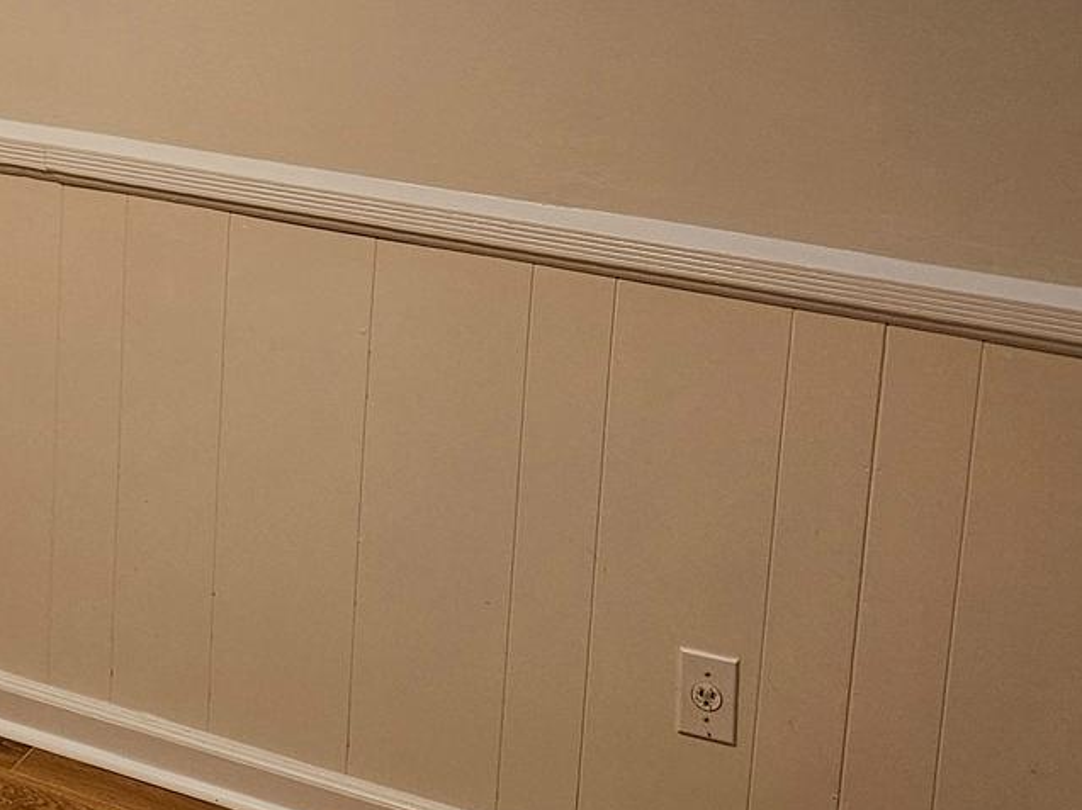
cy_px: 14
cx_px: -260
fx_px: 2312
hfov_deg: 23.7
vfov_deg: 19.4
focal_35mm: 74
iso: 200
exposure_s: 1/120
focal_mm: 6.3
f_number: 1.7
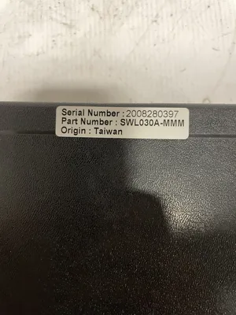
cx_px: 118
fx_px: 236
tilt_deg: -84.0
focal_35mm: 26
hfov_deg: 53.1
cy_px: 158
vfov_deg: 67.3
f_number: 1.6
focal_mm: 4.2
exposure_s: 1/60
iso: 320
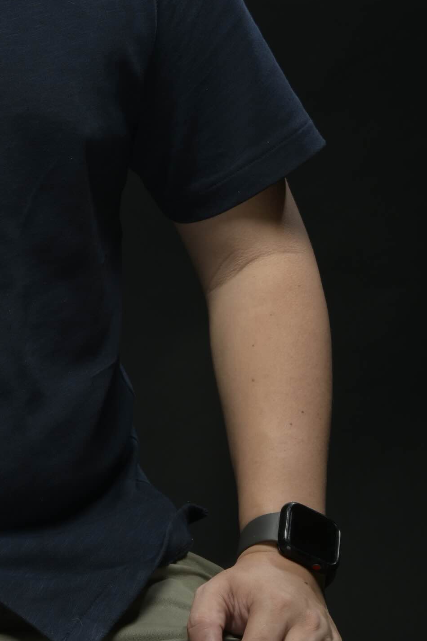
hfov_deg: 7.0
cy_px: 148
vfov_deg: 10.6
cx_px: -90
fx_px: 3453
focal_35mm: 194
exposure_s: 1/200
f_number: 11
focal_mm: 67
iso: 32
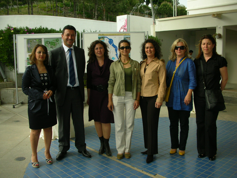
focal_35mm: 35
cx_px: 118
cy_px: 89
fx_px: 240
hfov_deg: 52.6
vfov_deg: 40.7
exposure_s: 1/63.7
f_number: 8.5
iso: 50
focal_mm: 5.8
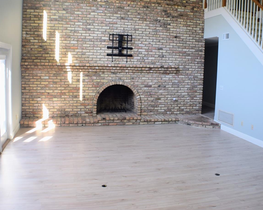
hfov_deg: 39.5
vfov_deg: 32.0
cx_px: 143
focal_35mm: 47
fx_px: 366
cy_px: 90
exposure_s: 1/80
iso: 400
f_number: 4.5
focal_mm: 24
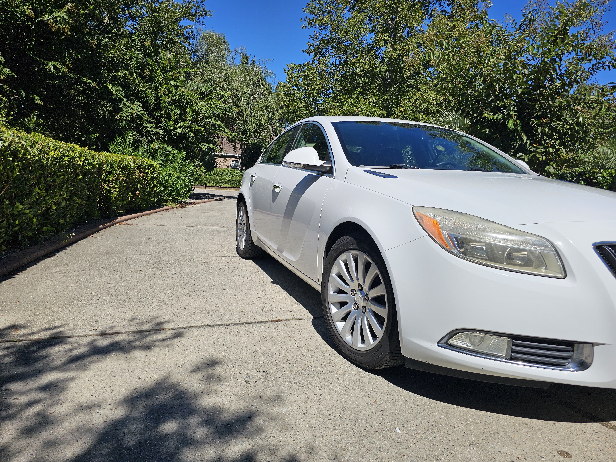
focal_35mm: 23
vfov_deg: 58.9
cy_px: 231
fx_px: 409
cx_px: 308
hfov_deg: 73.9
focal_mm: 6.3
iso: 10
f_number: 1.7
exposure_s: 1/1437
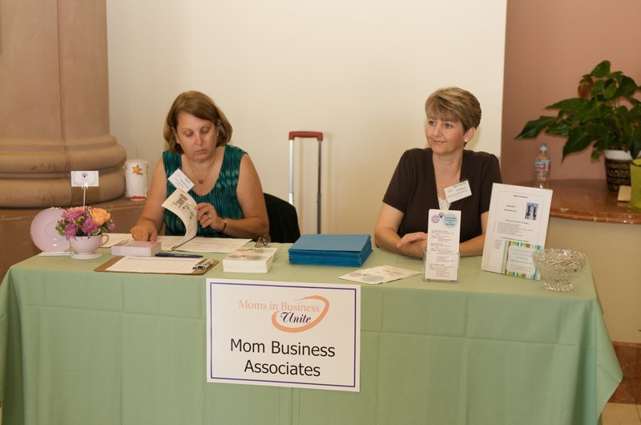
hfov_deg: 32.0
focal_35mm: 63
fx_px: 1120
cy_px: 212
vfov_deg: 21.5
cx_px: 320
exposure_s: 1/160
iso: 640
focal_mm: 42
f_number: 2.8
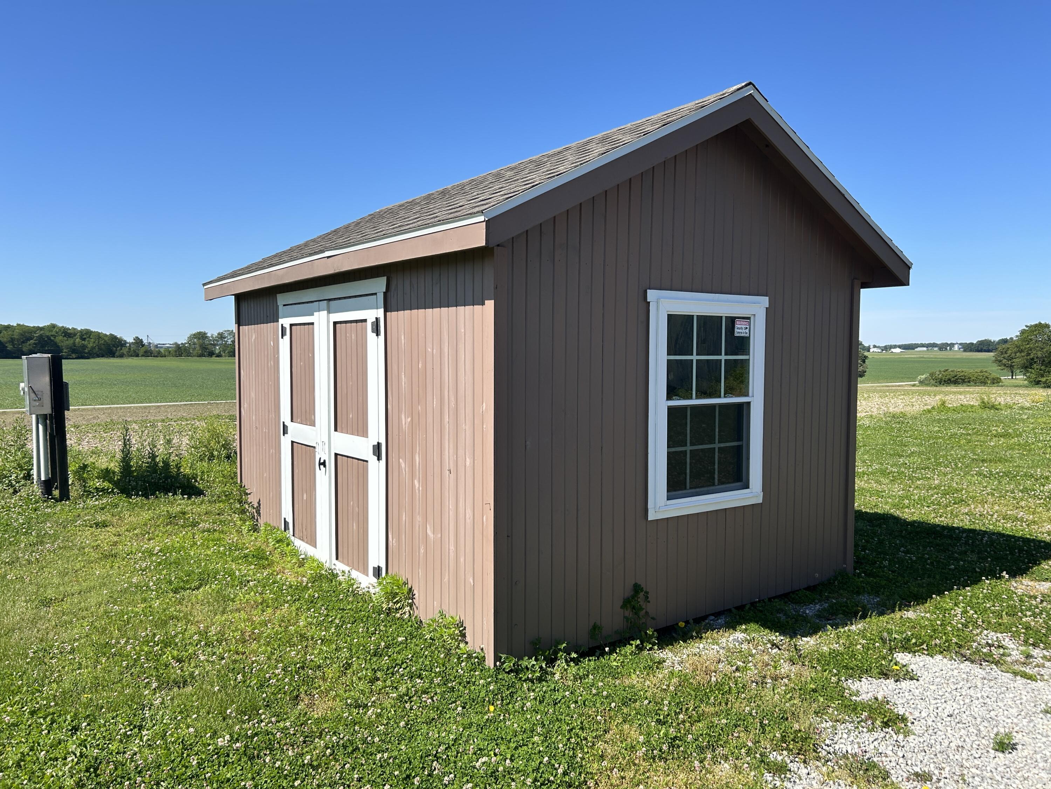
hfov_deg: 67.3
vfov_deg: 53.1
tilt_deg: -1.9
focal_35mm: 26
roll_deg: +1.4
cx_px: 526
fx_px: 789
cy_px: 394
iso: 50
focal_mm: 5.7
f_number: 1.5
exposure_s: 1/3968
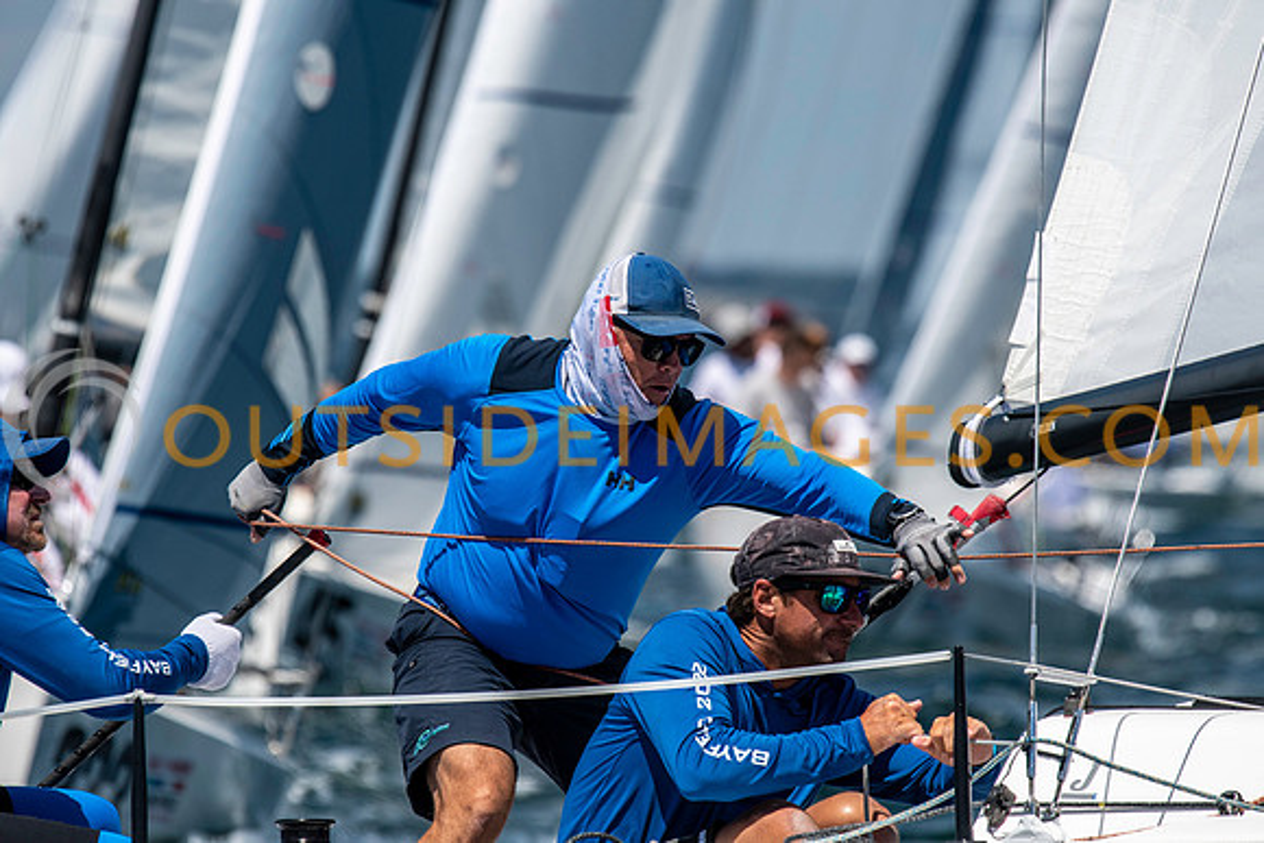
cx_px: 632
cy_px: 422
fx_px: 15803
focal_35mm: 450
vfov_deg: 3.1
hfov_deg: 4.6
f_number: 5.6
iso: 320
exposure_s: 1/4000
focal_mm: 300
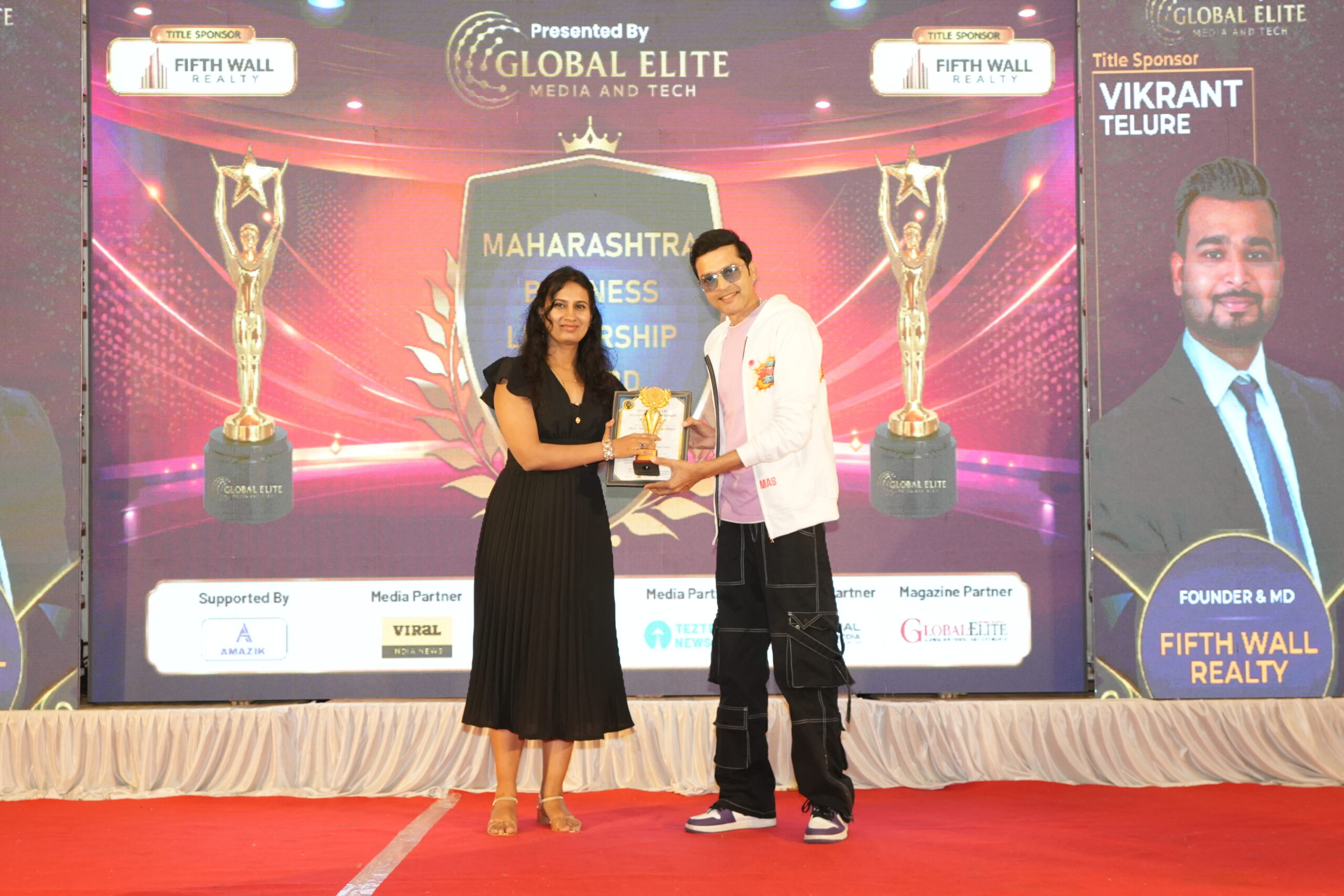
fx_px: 1941
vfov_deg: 26.0
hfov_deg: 38.2
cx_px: 672
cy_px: 448
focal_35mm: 52
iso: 1250
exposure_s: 1/200
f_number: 4.5
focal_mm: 35
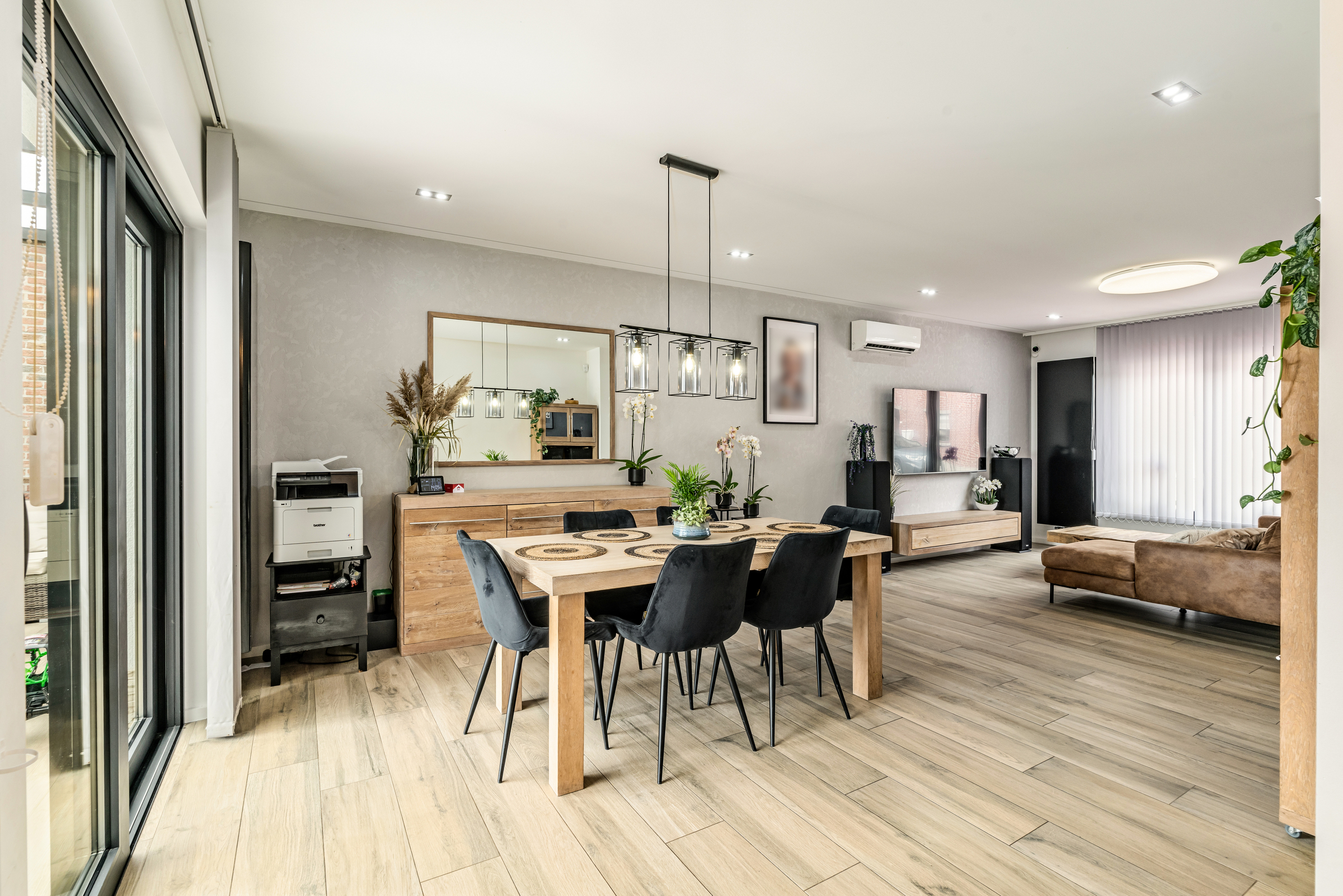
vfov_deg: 70.5
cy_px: 448
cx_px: 672
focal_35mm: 17
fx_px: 634
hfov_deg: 93.3
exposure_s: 1/13
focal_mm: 17
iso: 250
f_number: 11
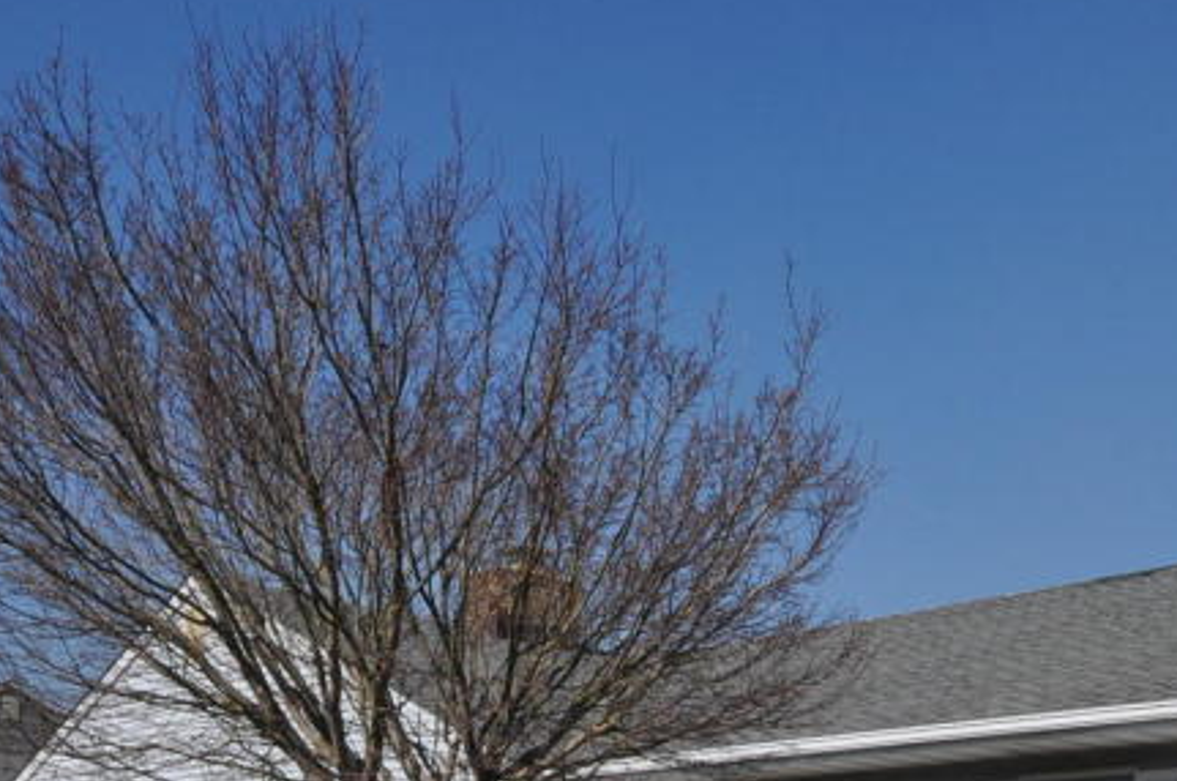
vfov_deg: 23.1
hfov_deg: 37.4
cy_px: 986
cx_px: 827
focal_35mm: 52
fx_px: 1709
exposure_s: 1/500
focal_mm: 13
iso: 200
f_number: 11
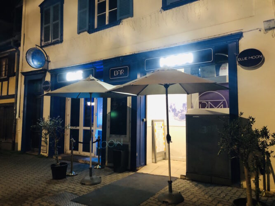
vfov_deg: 49.7
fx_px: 222
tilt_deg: +2.9
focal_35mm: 28
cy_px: 103
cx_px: 138
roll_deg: -0.3
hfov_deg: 63.5
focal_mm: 3.99
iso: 80
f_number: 1.8
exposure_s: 1/5
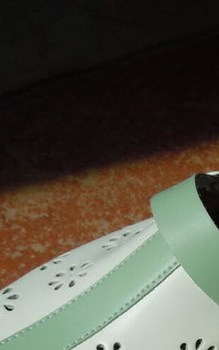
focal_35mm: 87
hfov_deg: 14.8
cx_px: 219
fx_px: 830
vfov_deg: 22.7
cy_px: 364
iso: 100
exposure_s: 1/500
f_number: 7
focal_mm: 5.4
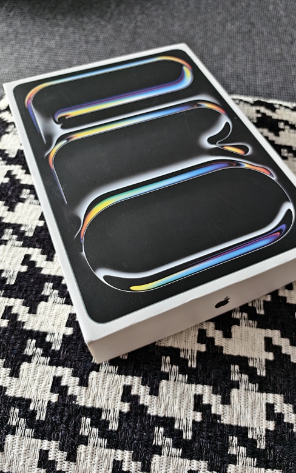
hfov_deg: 49.2
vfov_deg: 72.5
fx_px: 322
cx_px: 163
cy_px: 238
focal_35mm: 25
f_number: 1.57
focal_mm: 5.6
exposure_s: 1/100
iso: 154
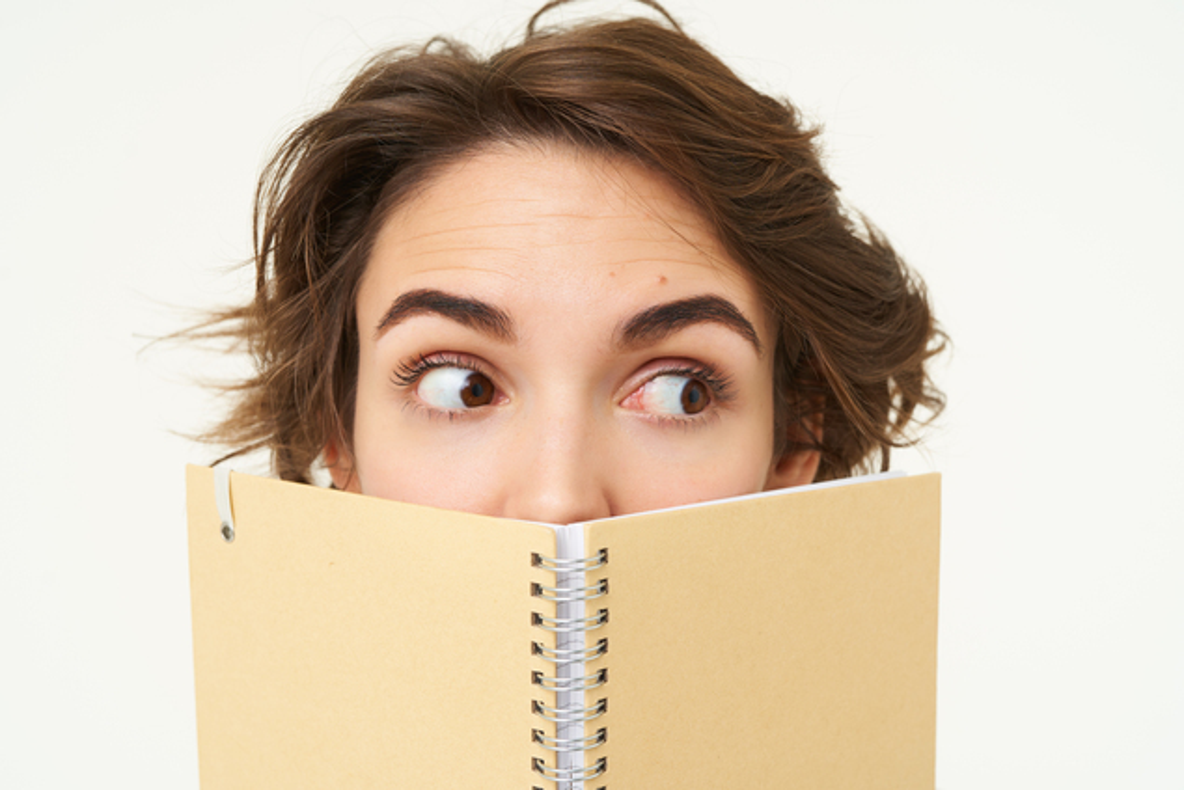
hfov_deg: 48.4
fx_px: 1316
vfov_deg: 33.4
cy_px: 395
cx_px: 592
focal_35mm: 40
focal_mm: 40
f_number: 6.3
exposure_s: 1/125
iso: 200
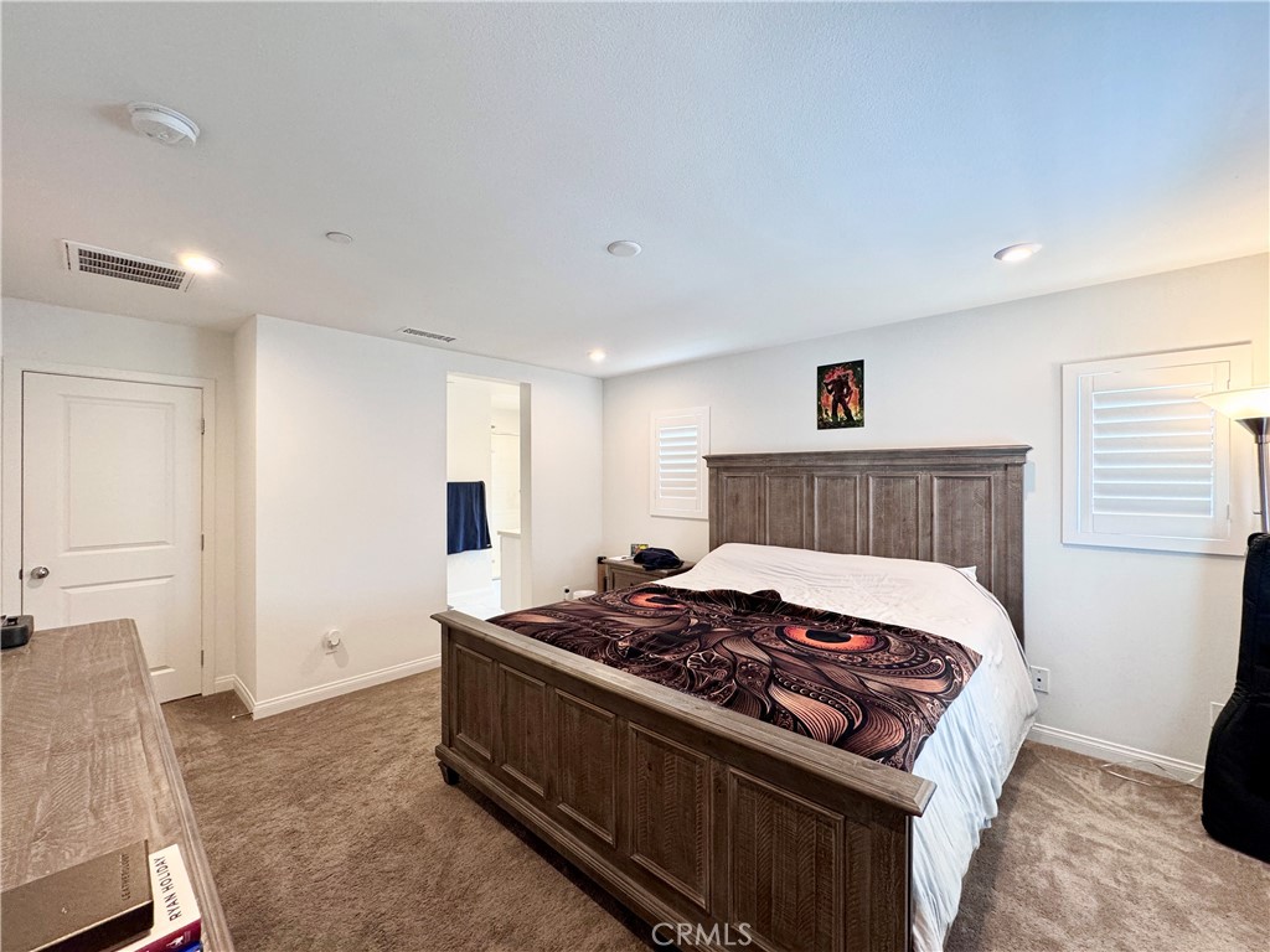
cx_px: 635
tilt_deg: -0.8
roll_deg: -0.3
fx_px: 514
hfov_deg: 102.1
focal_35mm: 14
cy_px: 476
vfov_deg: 85.7
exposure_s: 1/120
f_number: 2.2
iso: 200
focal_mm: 2.22
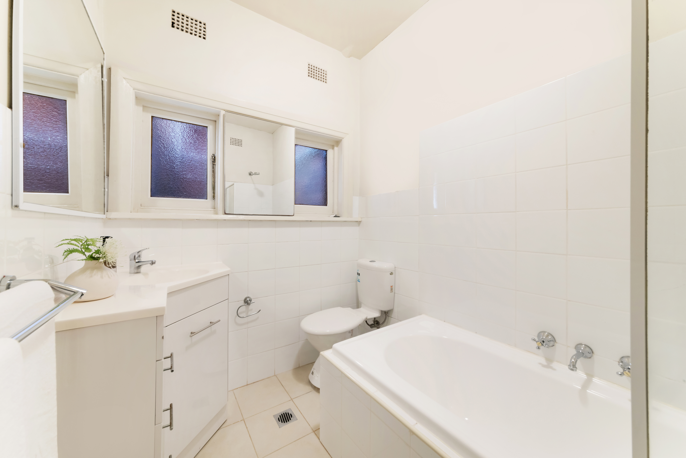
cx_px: 343
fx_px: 229
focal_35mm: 12
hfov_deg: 112.6
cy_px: 229
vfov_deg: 90.0
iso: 320
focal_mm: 12
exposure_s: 3
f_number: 18
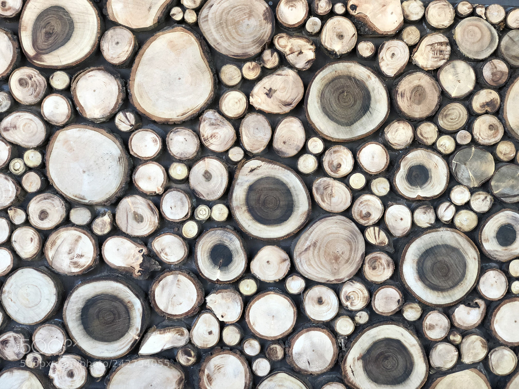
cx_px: 260
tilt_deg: -1.4
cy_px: 194
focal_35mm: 52
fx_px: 780
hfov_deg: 36.8
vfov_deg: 28.0
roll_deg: -1.6
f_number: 2.4
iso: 80
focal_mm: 6
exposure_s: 1/50
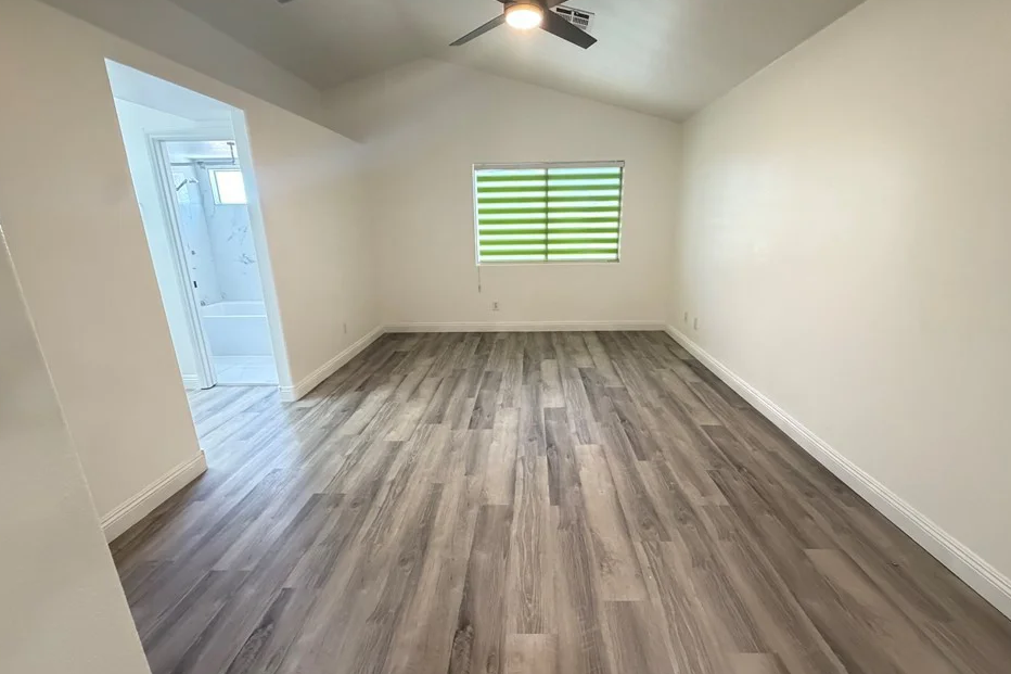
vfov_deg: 73.7
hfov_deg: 96.7
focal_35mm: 16
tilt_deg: -16.5
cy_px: 351
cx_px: 522
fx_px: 449
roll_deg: +1.8
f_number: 2.2
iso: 800
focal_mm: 2.22
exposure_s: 1/60
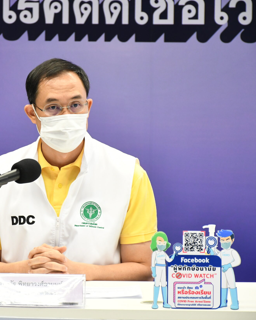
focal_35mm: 208
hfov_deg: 7.4
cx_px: 30
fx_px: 1970
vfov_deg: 9.3
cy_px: 154
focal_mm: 95
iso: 2000
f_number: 5.6
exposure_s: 1/60
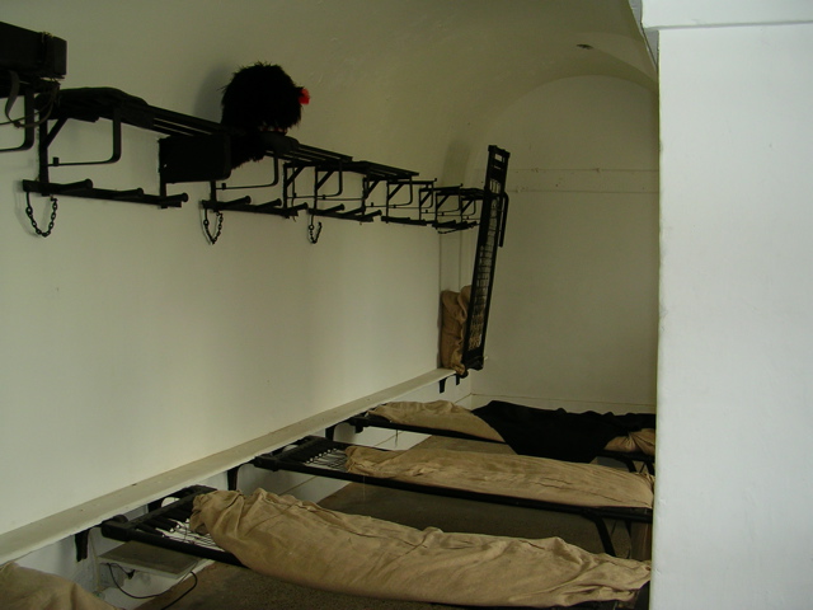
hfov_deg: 49.0
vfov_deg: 37.7
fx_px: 892
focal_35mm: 38
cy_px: 305
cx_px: 406
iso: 50
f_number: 2.8
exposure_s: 1/30
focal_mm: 5.8
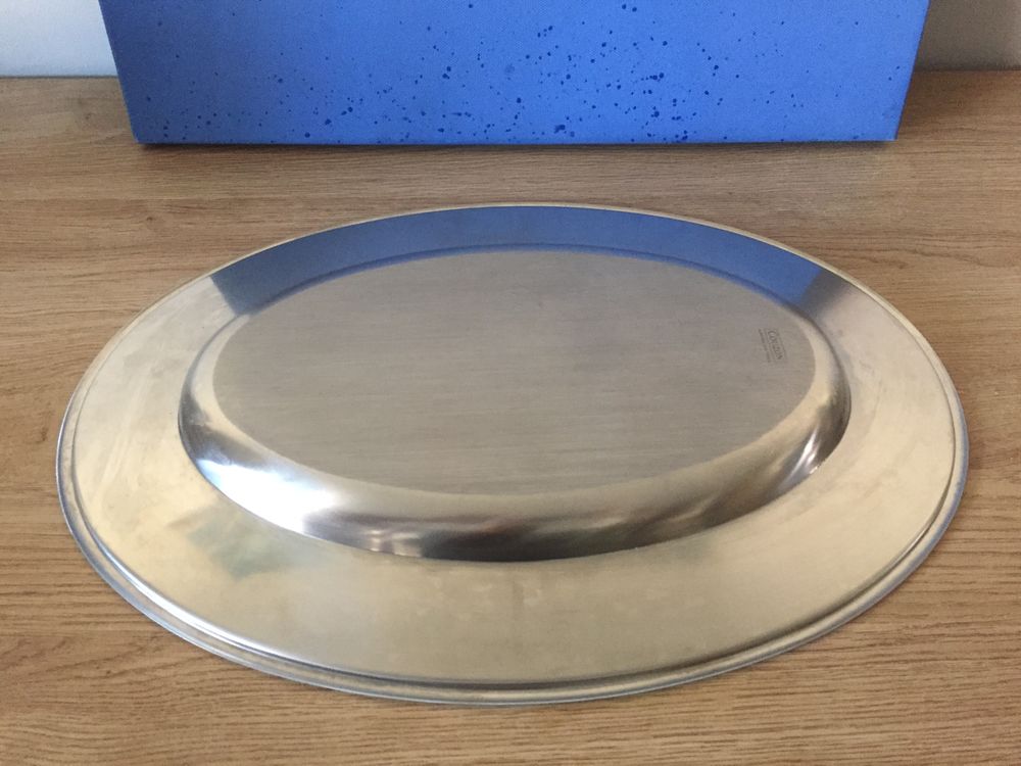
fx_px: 855
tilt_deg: -49.6
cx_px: 510
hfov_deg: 61.7
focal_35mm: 29
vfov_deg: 48.2
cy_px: 383
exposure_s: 1/17
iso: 250
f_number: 2.2
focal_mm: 4.15
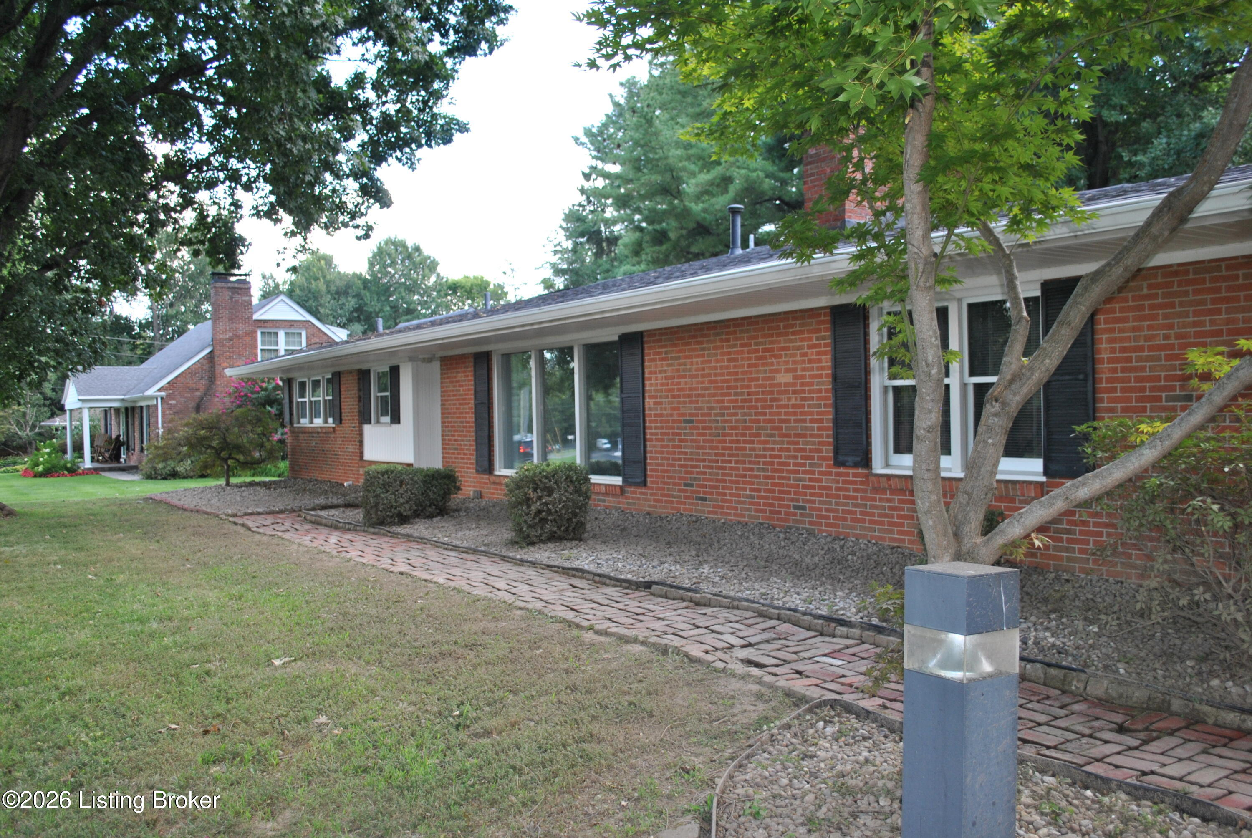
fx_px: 1149
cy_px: 419
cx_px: 626
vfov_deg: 40.1
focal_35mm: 33
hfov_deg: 57.2
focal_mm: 22
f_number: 3.8
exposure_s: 1/60
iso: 200
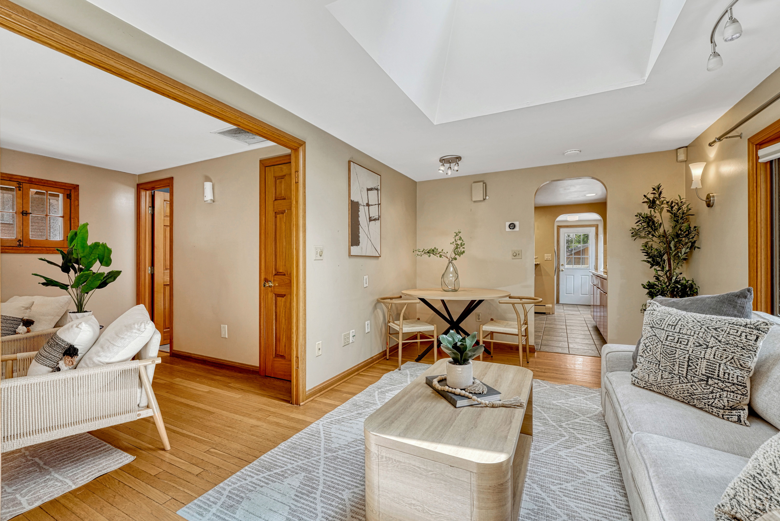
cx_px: 390
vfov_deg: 81.2
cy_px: 260
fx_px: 303
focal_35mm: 14
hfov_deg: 104.2
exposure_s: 1/10
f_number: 8
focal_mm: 14
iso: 400
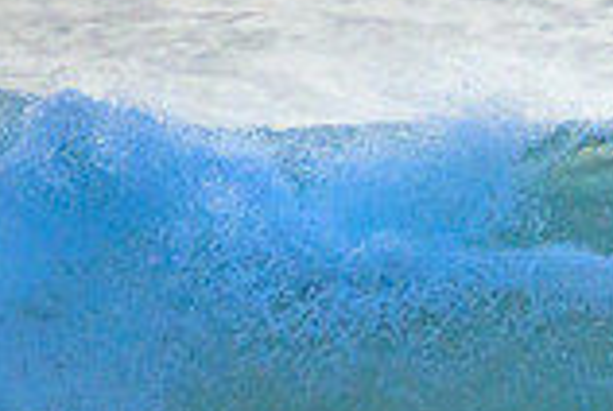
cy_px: 337
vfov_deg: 0.7
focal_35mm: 2015
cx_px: 813
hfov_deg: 1.0
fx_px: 34375
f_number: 5.6
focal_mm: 400
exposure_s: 1/2000
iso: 1100
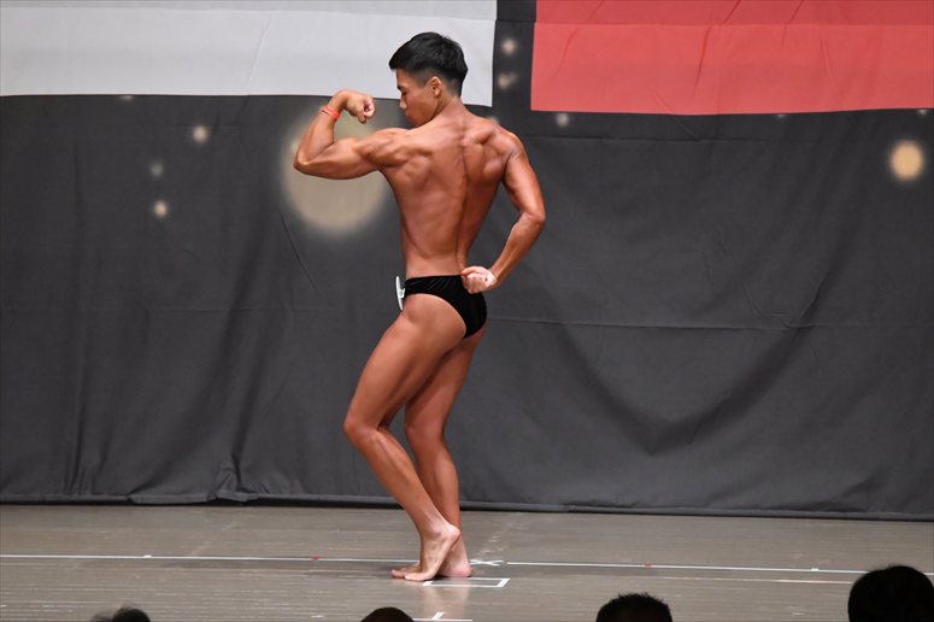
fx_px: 6224
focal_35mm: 240
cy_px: 311
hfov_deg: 8.6
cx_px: 467
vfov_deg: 5.7
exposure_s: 1/400
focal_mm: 160
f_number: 5.6
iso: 6400
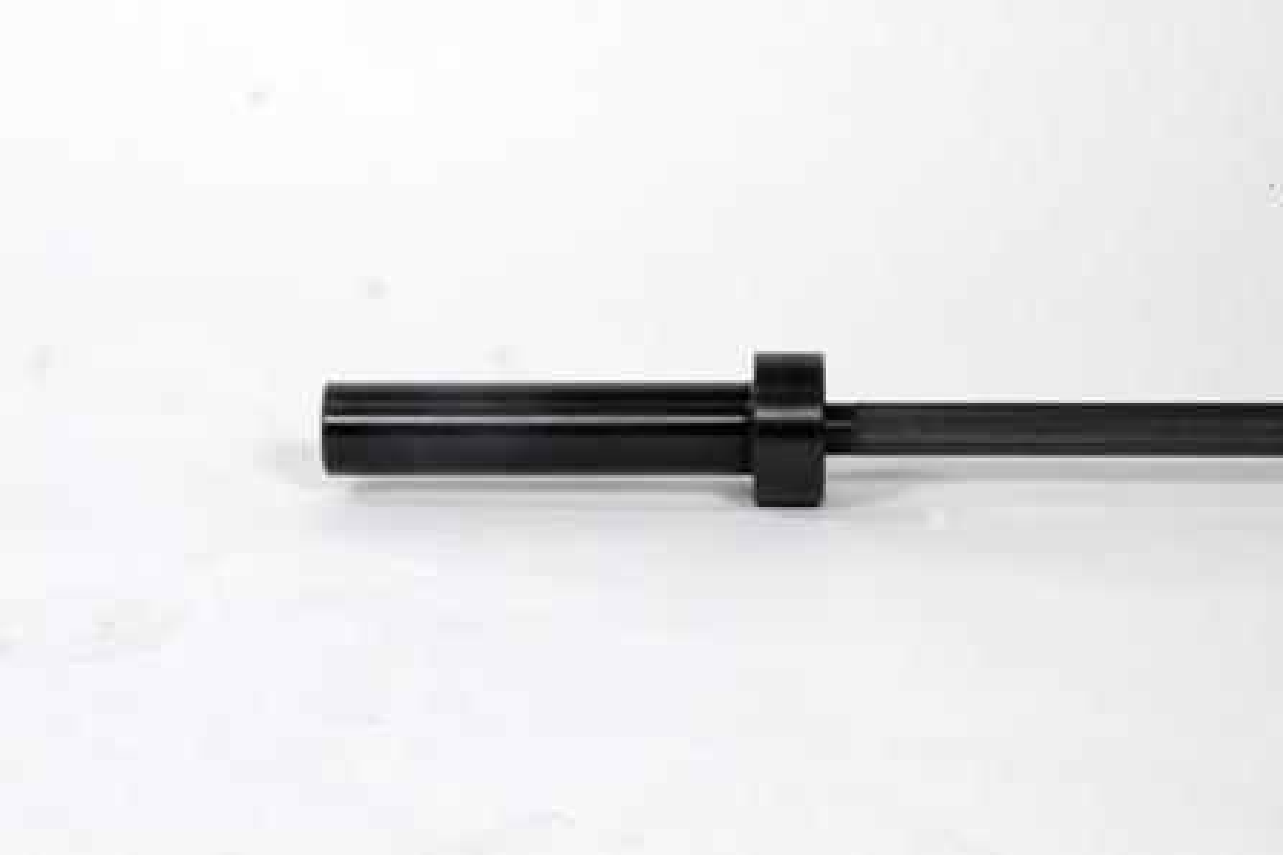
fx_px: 4542
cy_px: 428
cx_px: 642
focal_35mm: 128
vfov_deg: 10.7
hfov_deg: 16.1
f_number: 32
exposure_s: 1/125
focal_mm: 85
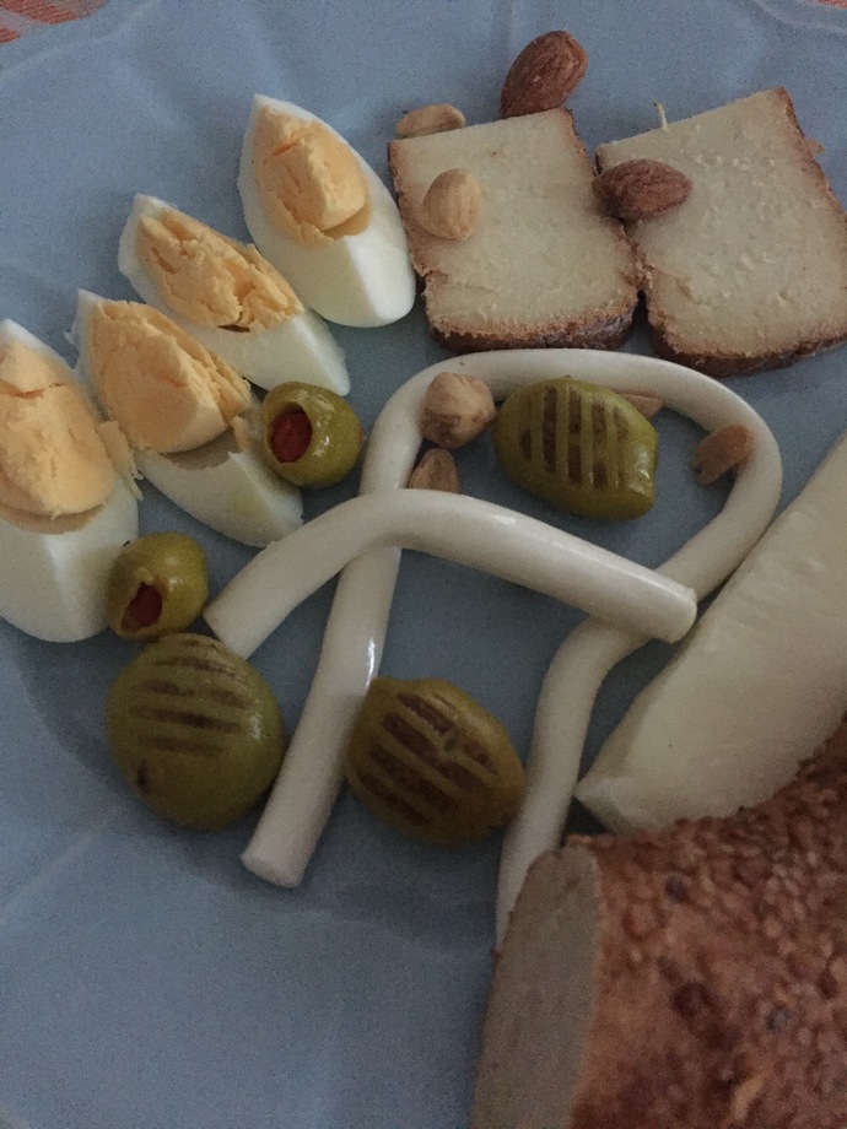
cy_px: 564
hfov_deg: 48.2
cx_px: 424
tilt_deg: -65.8
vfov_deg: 61.7
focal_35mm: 29
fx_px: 946
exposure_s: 1/17
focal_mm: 4.15
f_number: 2.2
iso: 1250
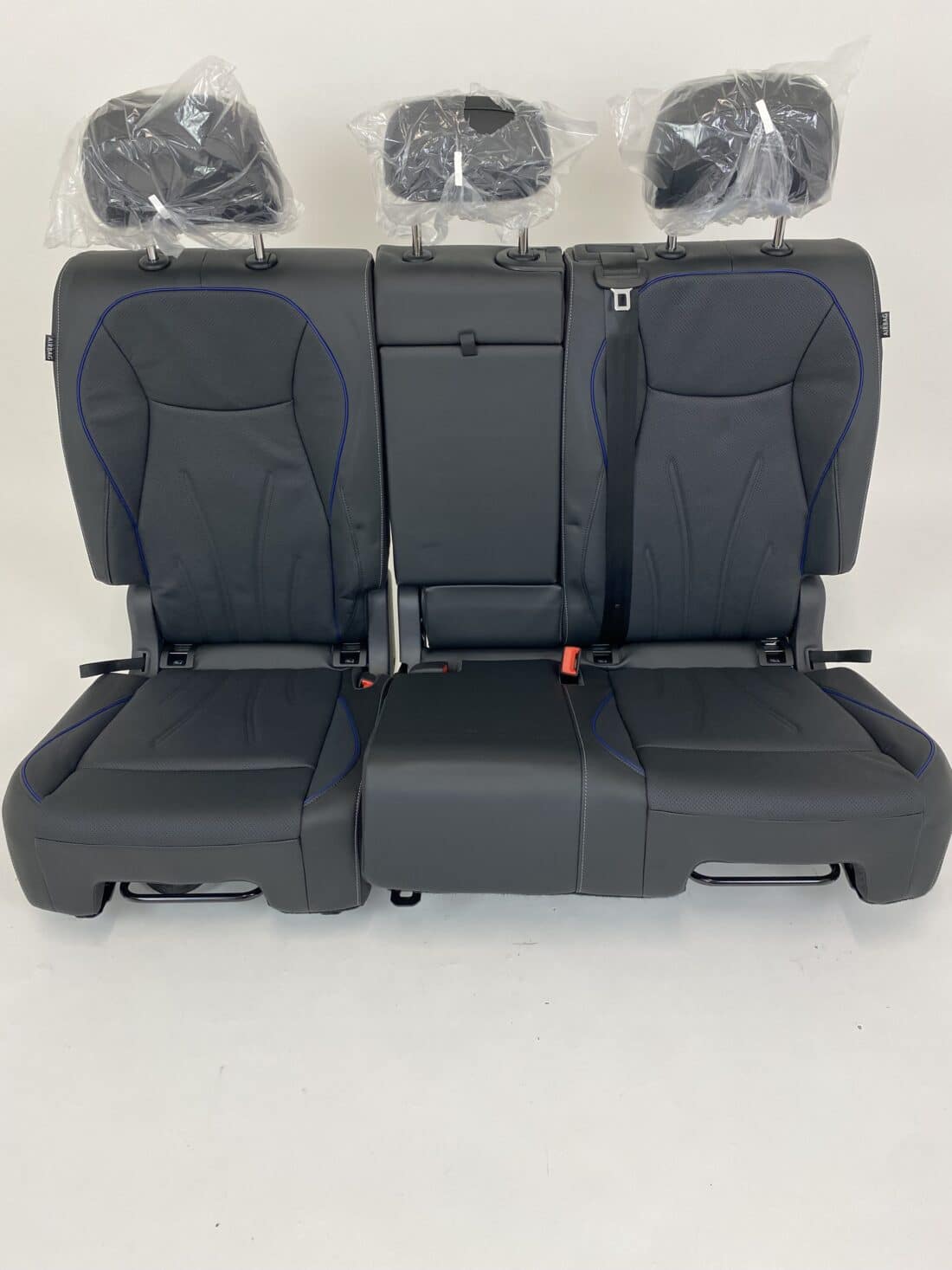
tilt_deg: -35.1
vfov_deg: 67.3
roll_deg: +0.9
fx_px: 954
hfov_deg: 53.1
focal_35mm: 26
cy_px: 635
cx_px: 476
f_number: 1.8
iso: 125
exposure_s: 1/100
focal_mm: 4.25
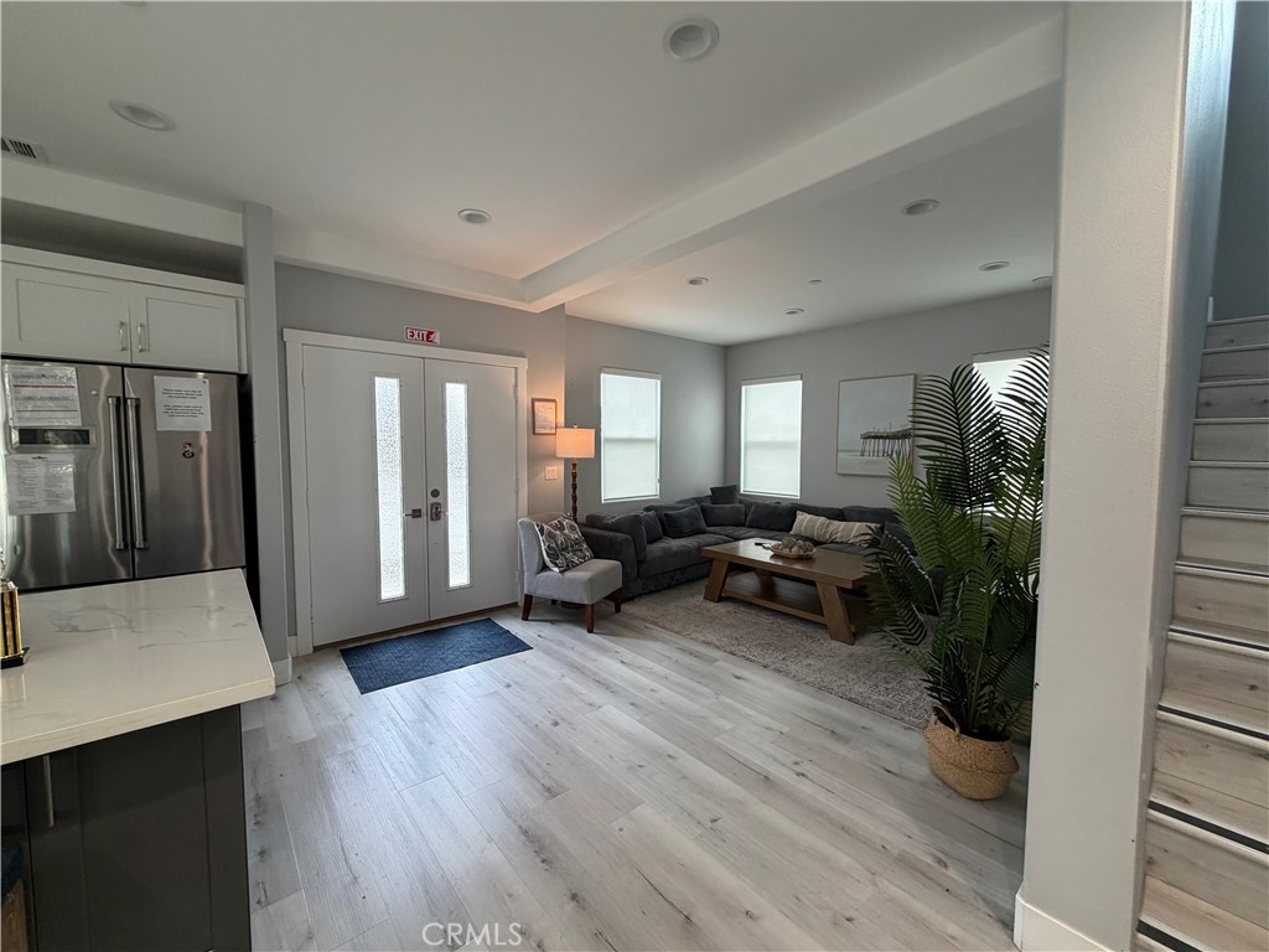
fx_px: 513
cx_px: 634
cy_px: 476
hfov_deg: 102.1
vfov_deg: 85.7
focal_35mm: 14
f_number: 2.2
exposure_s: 1/120
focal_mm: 2.22
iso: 200
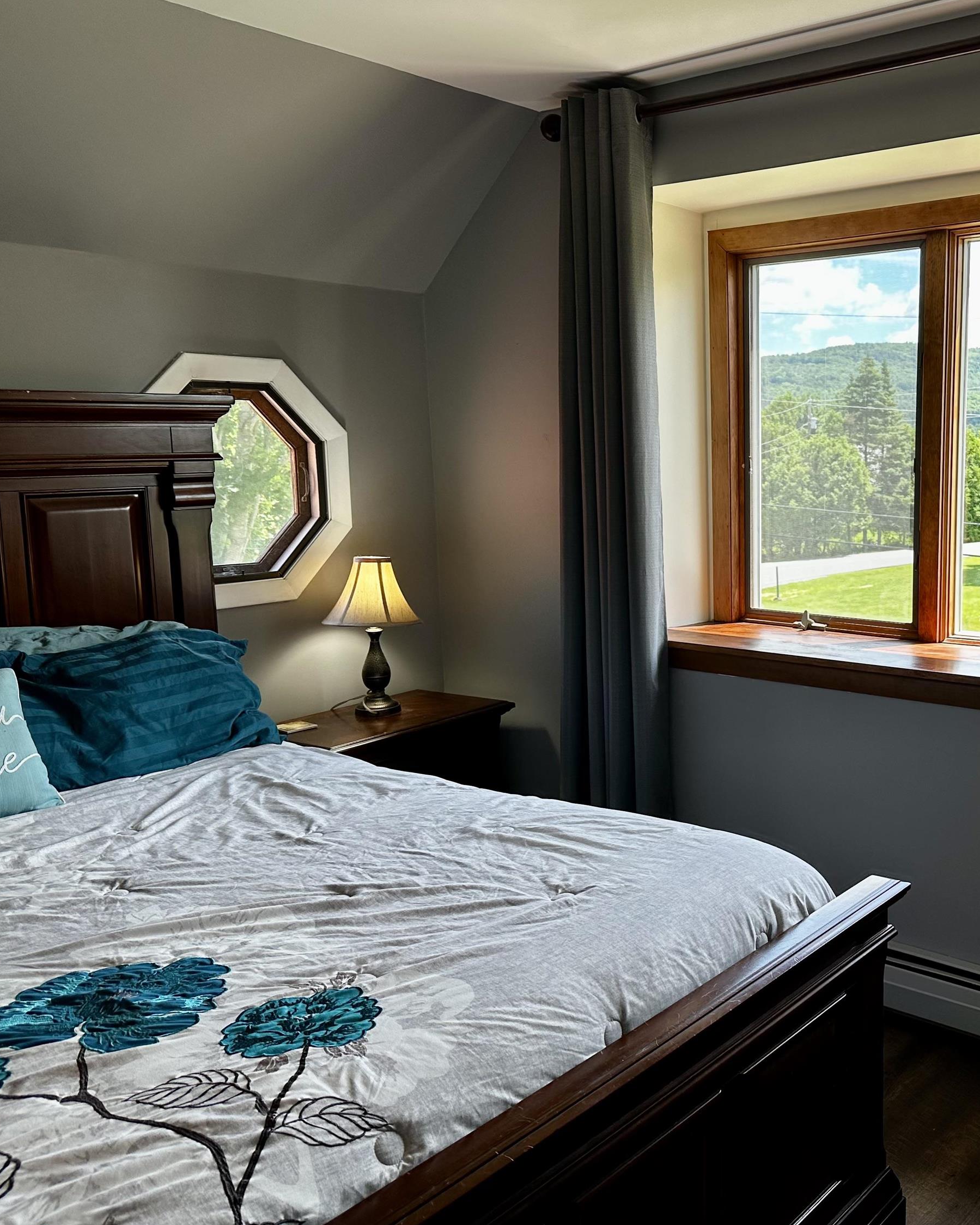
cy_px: 609
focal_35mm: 32
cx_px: 785
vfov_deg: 55.7
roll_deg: +0.6
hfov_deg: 43.6
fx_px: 1160
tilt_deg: -7.5
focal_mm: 6.86
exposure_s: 1/332
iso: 80
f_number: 1.78
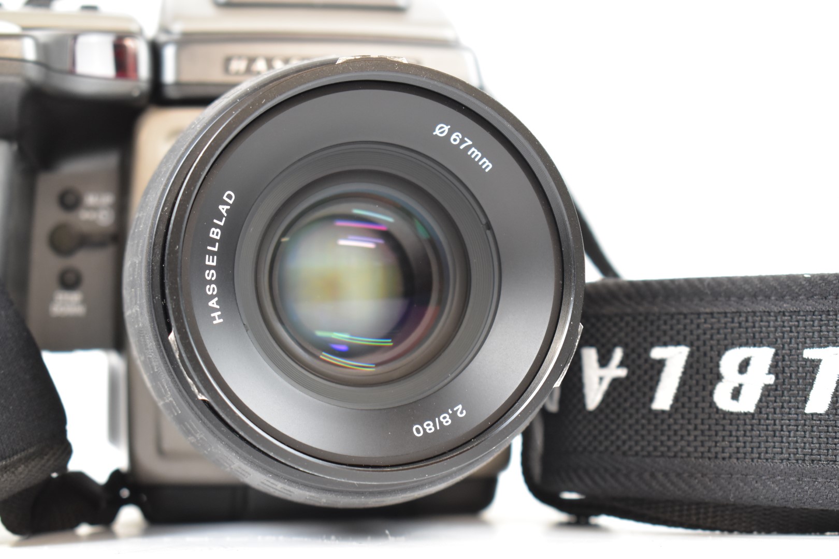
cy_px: 280
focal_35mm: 72
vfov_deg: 18.9
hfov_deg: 28.1
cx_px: 420
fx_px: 1678
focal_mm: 48
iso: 1000
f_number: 6.3
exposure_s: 1/15
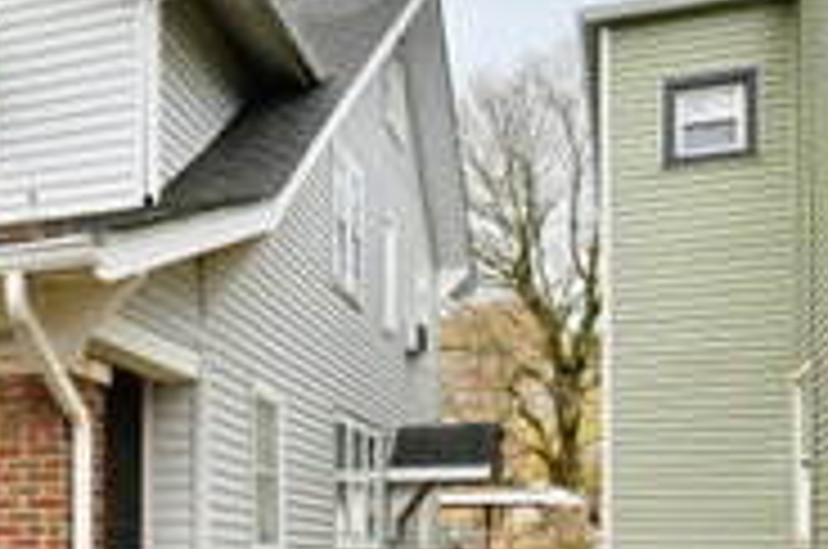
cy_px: 326
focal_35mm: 39
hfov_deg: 36.1
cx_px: -207
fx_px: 895
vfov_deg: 34.0
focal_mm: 14
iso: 640
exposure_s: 1/125
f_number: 5.6
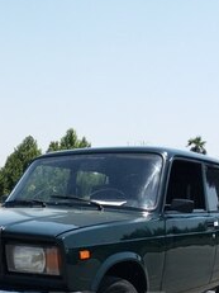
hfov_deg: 25.0
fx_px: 490
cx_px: 68
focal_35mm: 58
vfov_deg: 30.4
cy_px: 306
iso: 40
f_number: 1.9
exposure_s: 1/1026
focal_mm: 3.7
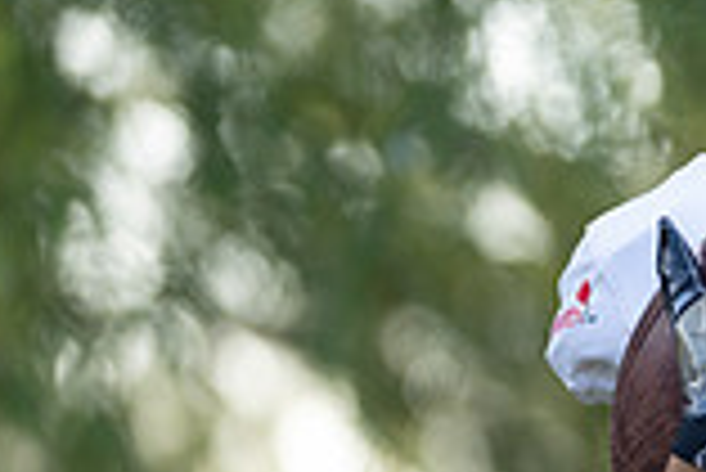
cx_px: 985
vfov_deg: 2.6
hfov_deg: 3.9
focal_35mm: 523
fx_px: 10266
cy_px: 299
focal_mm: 138
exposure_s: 1/400
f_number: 2.8
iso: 250
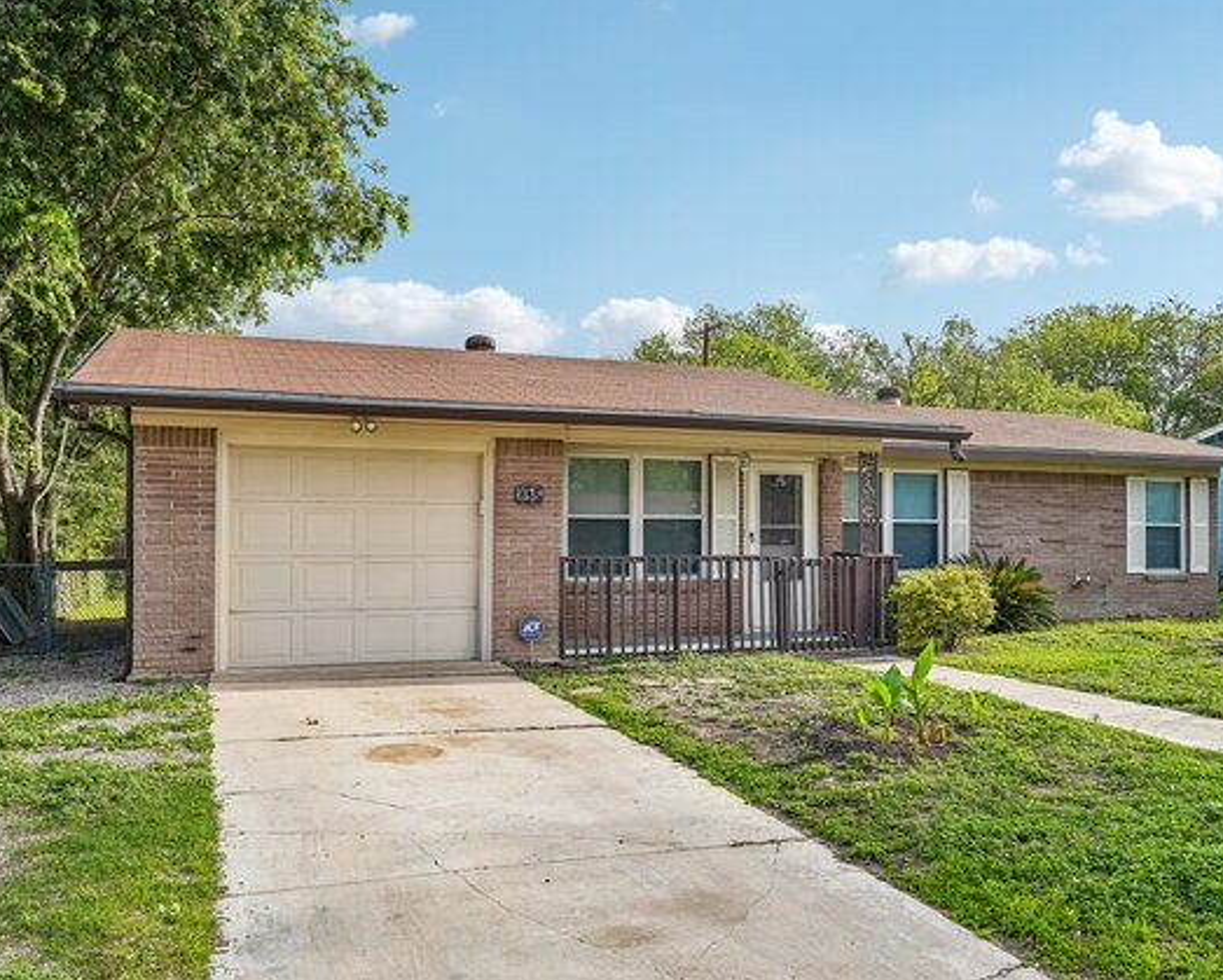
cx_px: 690
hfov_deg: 57.0
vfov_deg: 47.1
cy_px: 488
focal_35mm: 31
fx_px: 1123
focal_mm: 27
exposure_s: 1/160
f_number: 8
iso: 100
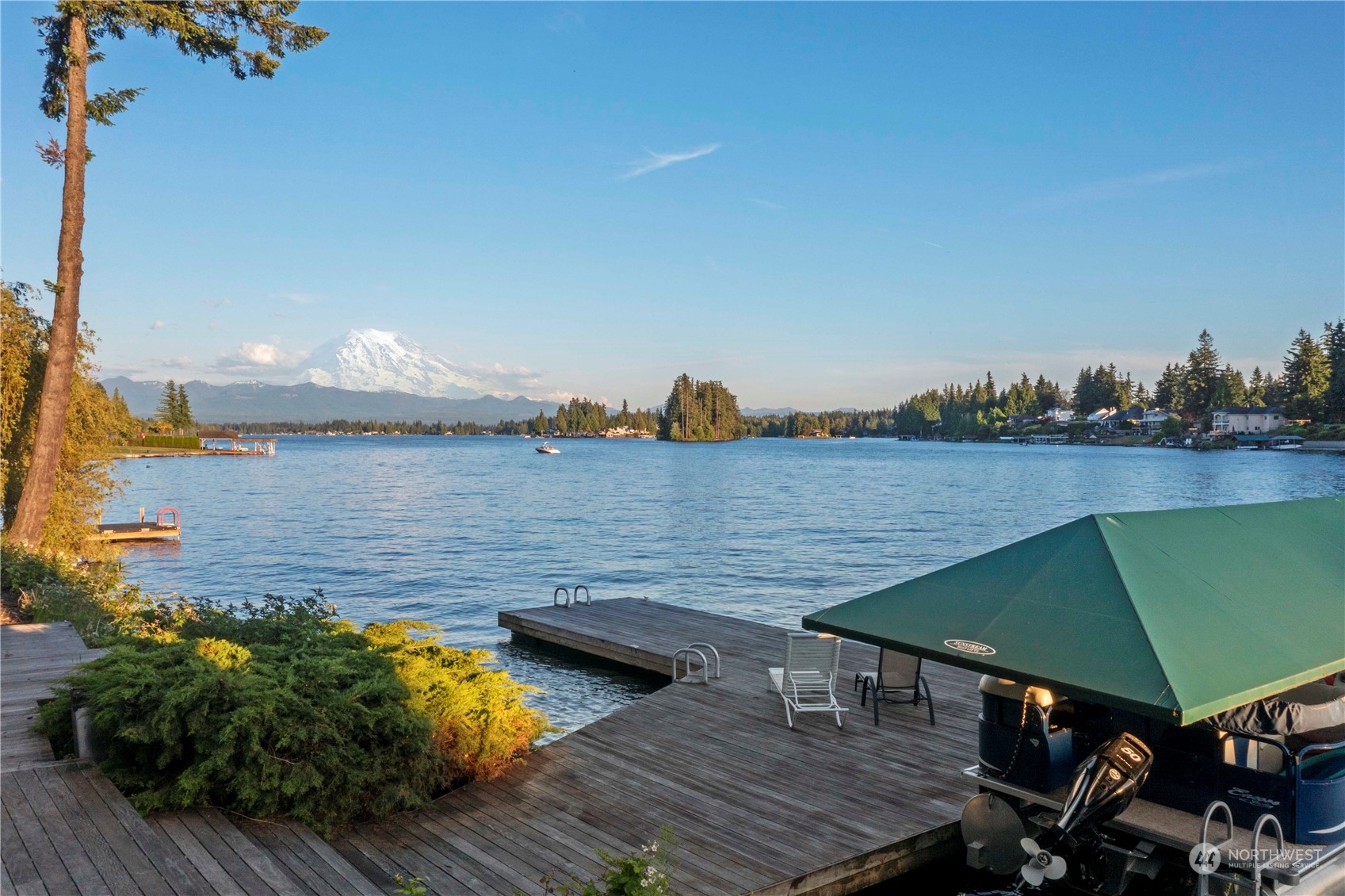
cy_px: 448
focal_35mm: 28
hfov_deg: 65.5
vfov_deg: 46.4
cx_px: 672
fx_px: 1046
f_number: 10
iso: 100
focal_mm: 10.26
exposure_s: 1/80
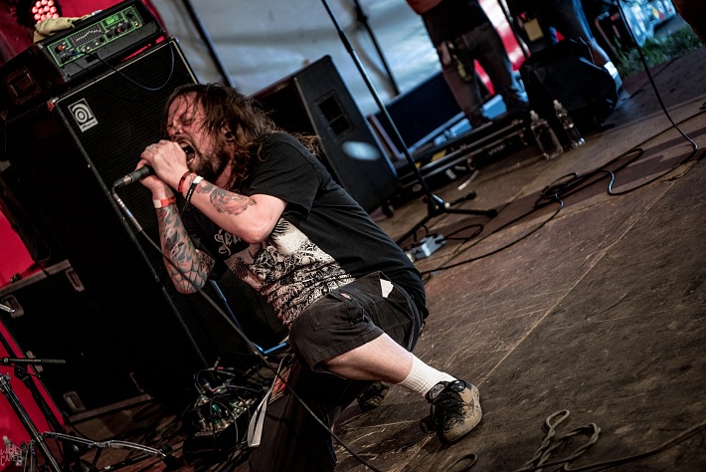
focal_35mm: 71
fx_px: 1393
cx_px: 351
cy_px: 236
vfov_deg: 19.2
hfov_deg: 28.4
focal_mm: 70
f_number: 2.8
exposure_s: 1/100
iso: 640
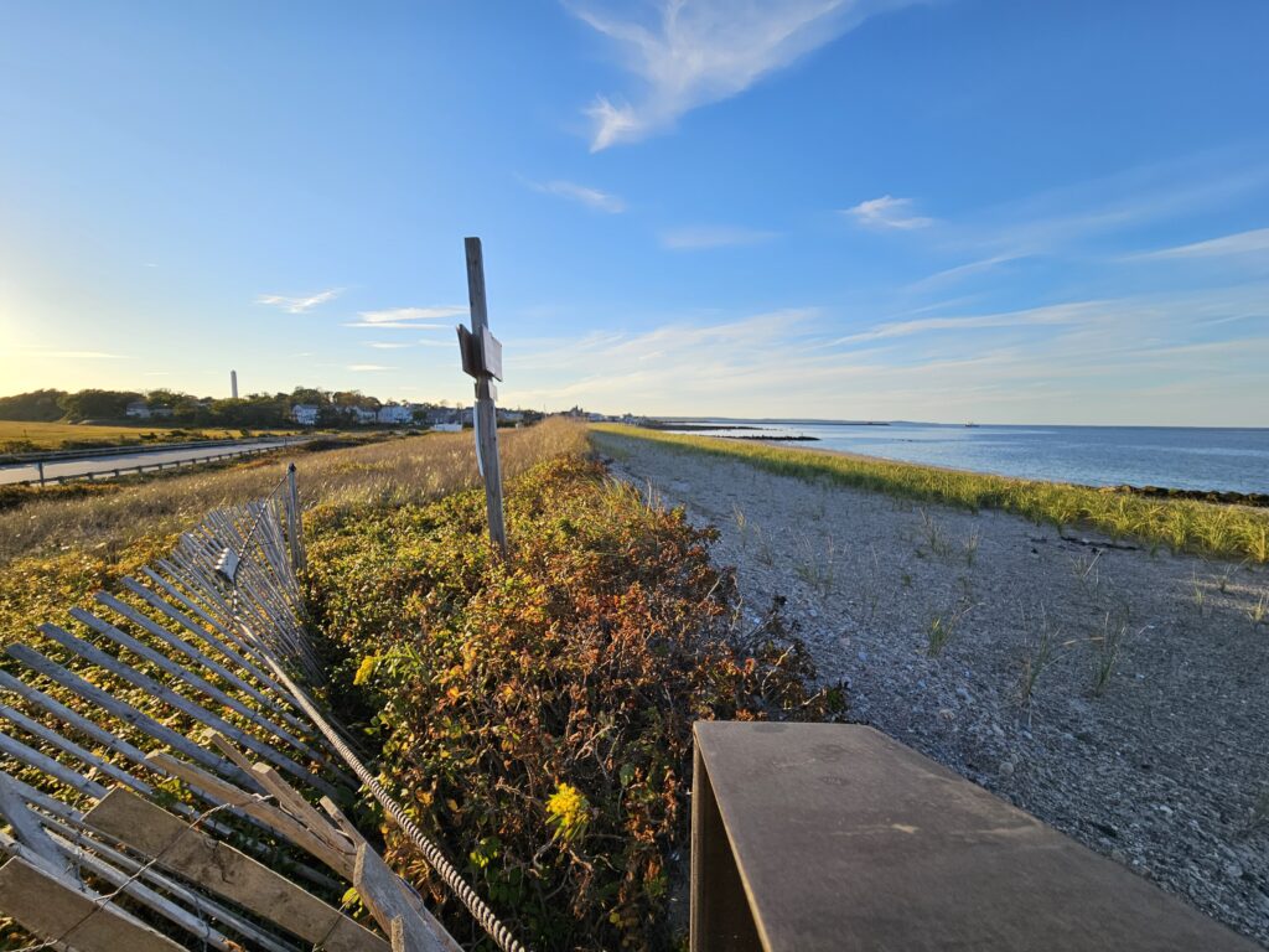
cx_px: 634
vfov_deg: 89.9
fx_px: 477
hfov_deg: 106.2
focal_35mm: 13
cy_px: 476
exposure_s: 1/1132
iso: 50
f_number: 2.2
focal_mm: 2.2
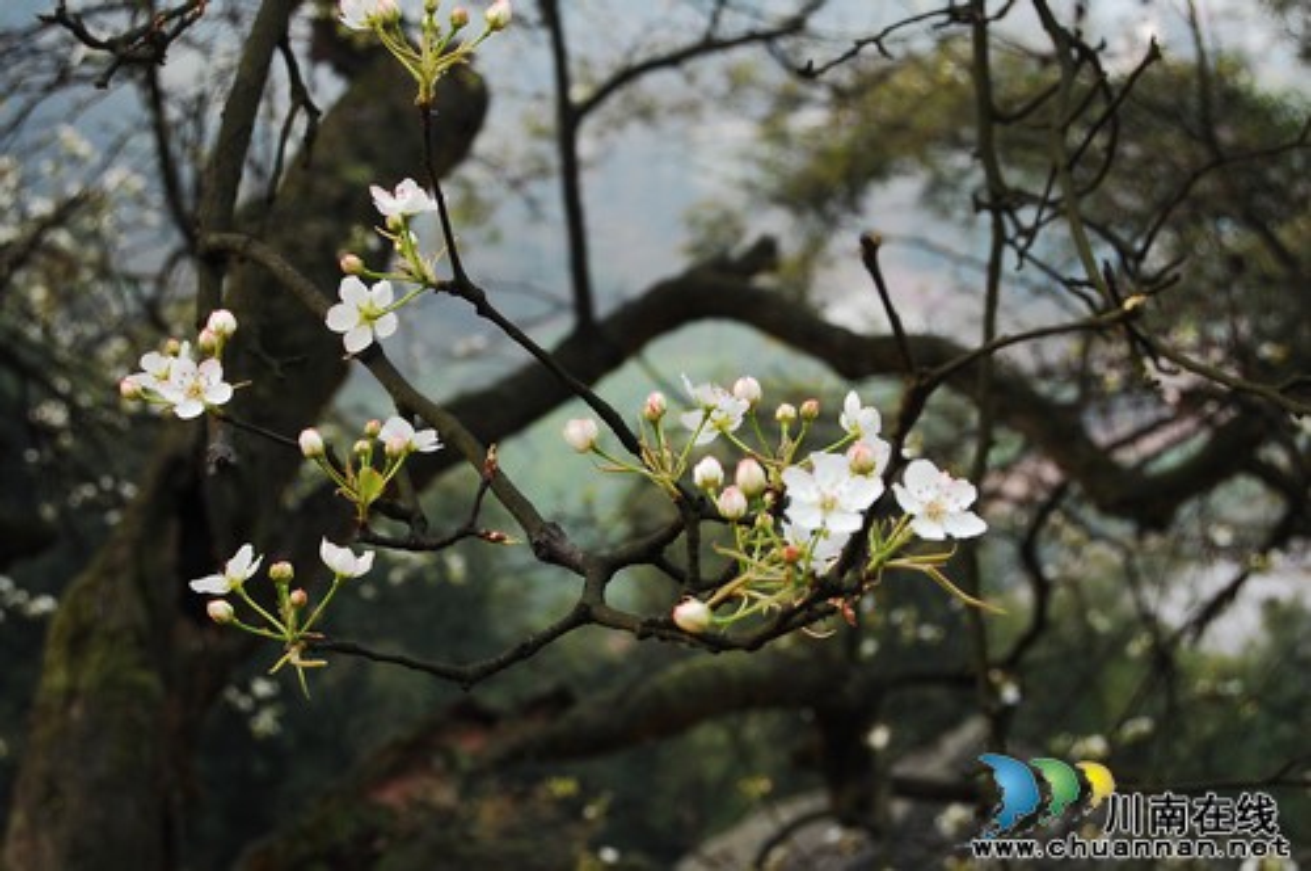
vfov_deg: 16.5
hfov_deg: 24.6
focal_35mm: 82
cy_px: 436
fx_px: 3000
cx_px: 656
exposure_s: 1/200
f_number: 7.1
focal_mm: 55
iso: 400
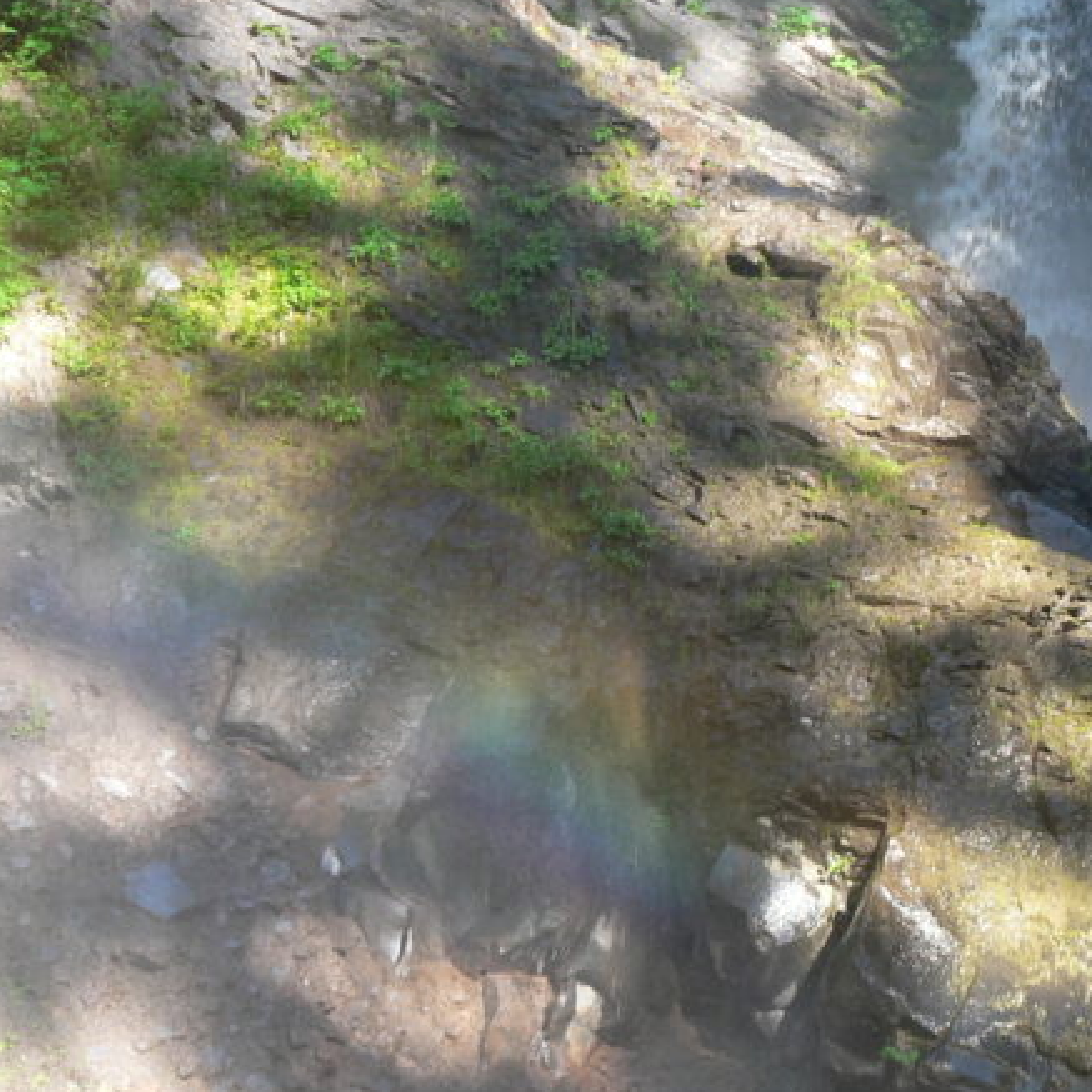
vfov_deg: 7.2
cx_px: 750
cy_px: 607
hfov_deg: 7.2
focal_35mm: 244
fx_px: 8708
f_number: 3.3
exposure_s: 1/80
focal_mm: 26.2
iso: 80
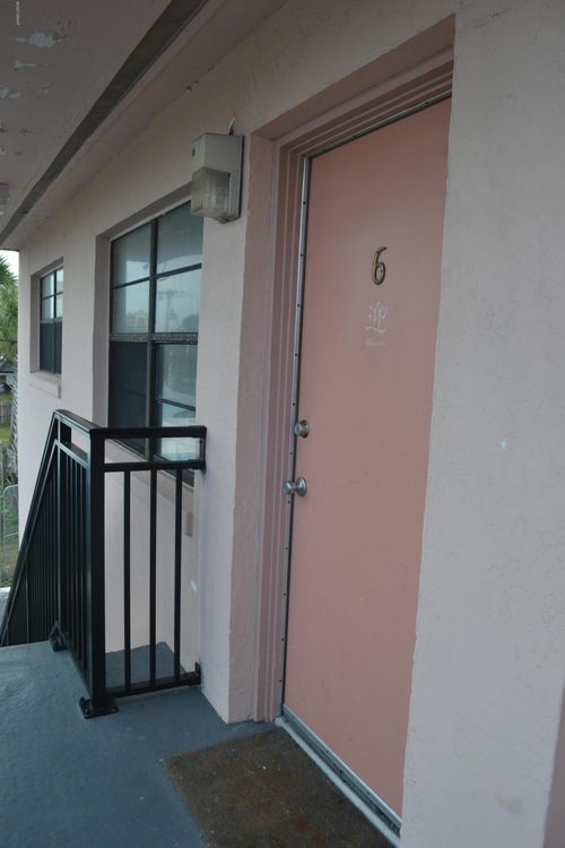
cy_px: 424
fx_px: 636
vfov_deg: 67.4
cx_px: 282
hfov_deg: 47.9
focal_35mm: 27
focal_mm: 18
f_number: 5.6
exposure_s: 1/125
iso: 100
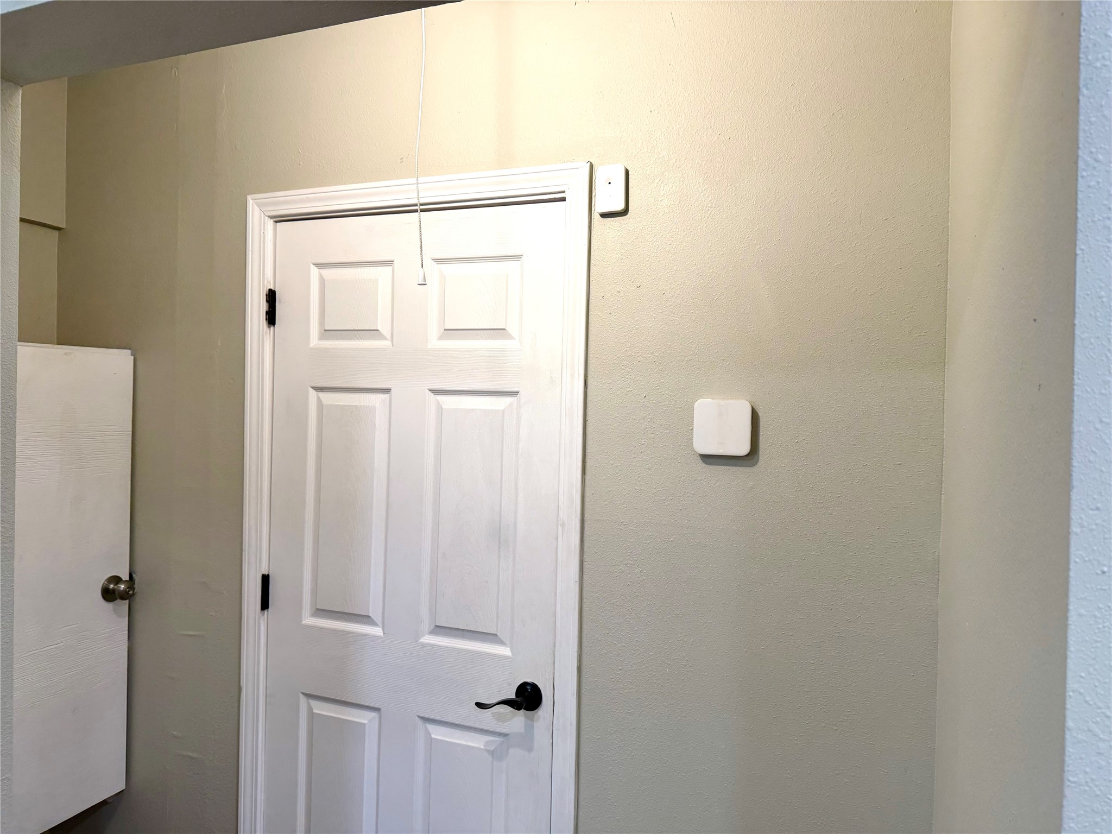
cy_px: 417
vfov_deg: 56.8
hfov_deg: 71.6
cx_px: 556
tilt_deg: -1.3
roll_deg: -0.8
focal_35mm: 24
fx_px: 771
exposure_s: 1/120
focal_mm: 6.76
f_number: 1.78
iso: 125
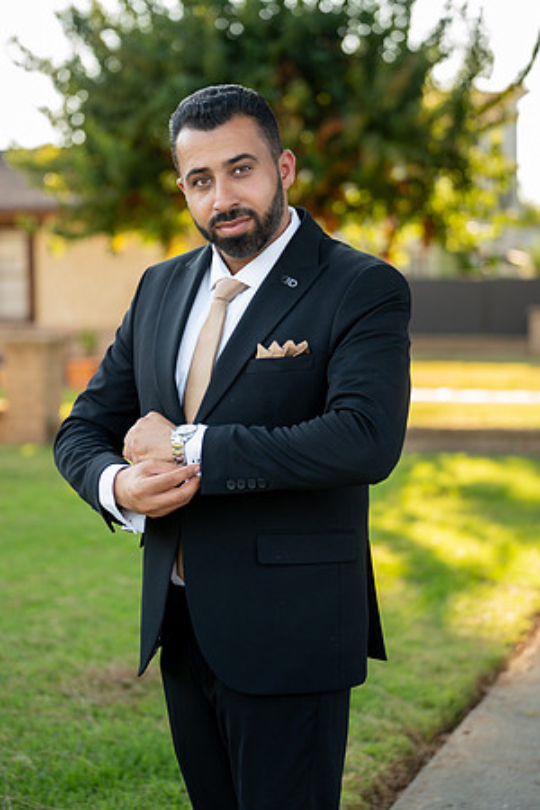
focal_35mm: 76
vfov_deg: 26.7
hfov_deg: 17.9
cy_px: 405
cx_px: 270
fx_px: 1710
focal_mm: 76
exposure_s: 1/500
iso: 320
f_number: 2.8
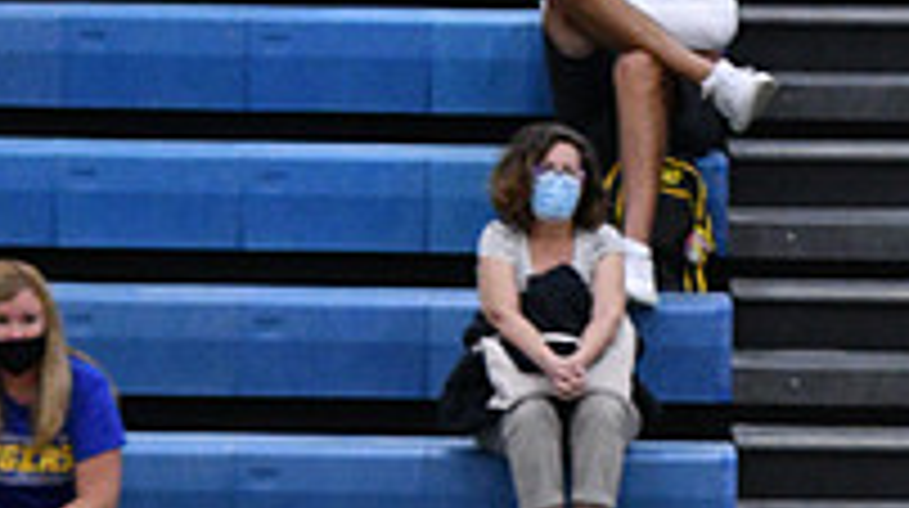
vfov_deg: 2.4
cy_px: 1281
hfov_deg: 4.3
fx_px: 12180
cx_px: 781
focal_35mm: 506
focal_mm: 112
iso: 6400
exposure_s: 1/1250
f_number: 3.2
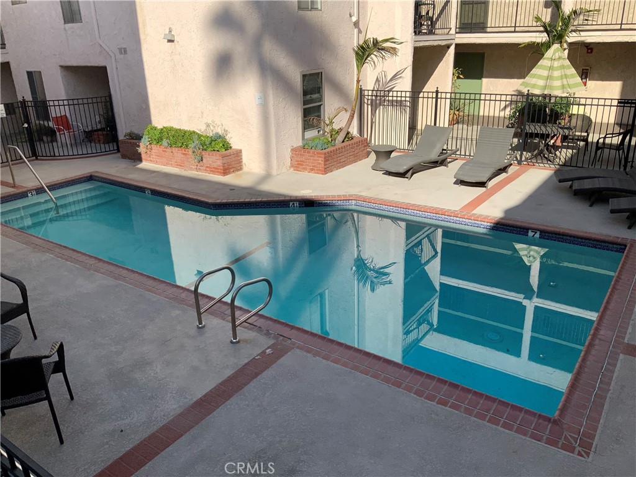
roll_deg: +1.4
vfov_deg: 48.2
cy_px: 238
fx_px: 533
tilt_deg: -22.1
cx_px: 318
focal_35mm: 29
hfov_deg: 61.7
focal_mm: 3
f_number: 1.8
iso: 16
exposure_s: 1/1984
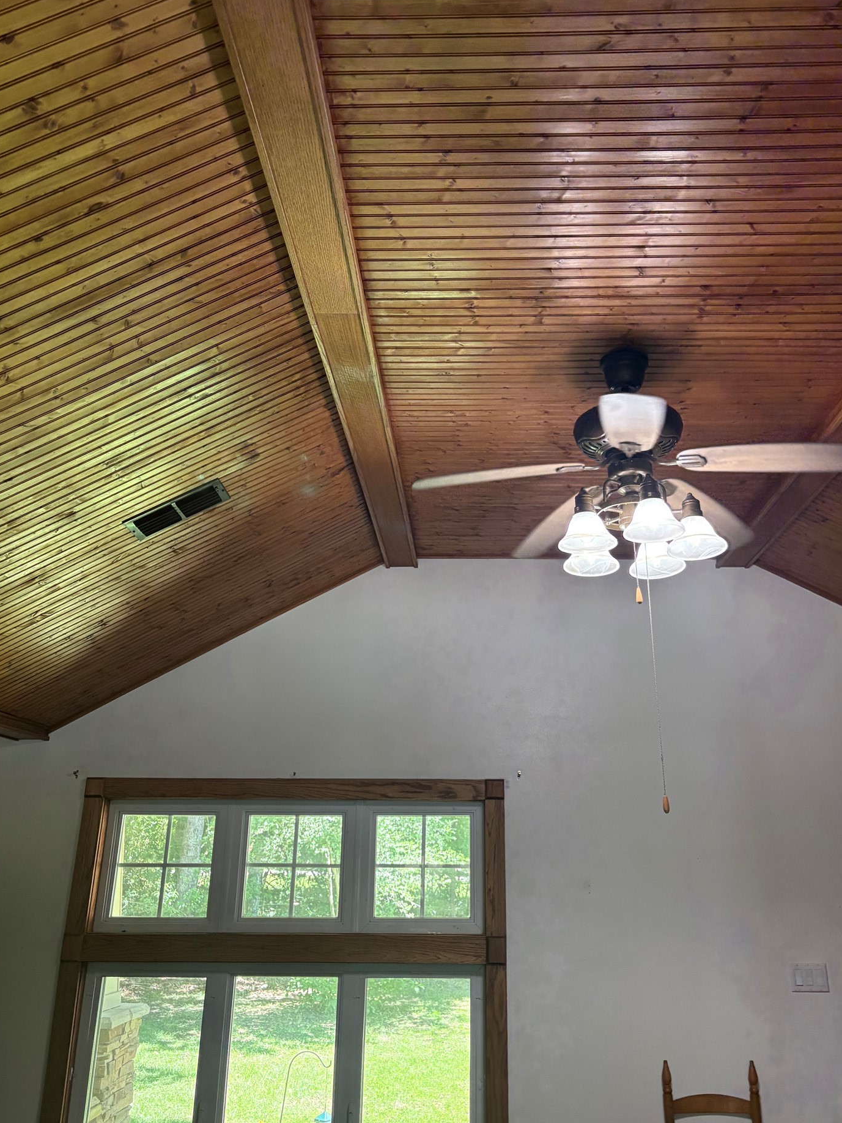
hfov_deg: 48.2
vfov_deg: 61.5
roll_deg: -2.0
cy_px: 506
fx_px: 941
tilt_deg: +21.1
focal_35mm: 29
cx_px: 452
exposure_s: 1/60
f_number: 1.6
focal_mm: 5.96
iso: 160
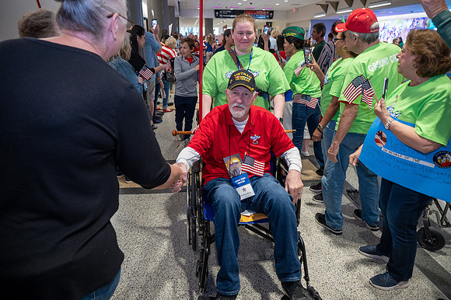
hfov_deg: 73.8
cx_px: 226
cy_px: 150
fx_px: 300
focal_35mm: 24
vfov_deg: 53.1
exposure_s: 1/40
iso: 1400
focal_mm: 24
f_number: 4.5
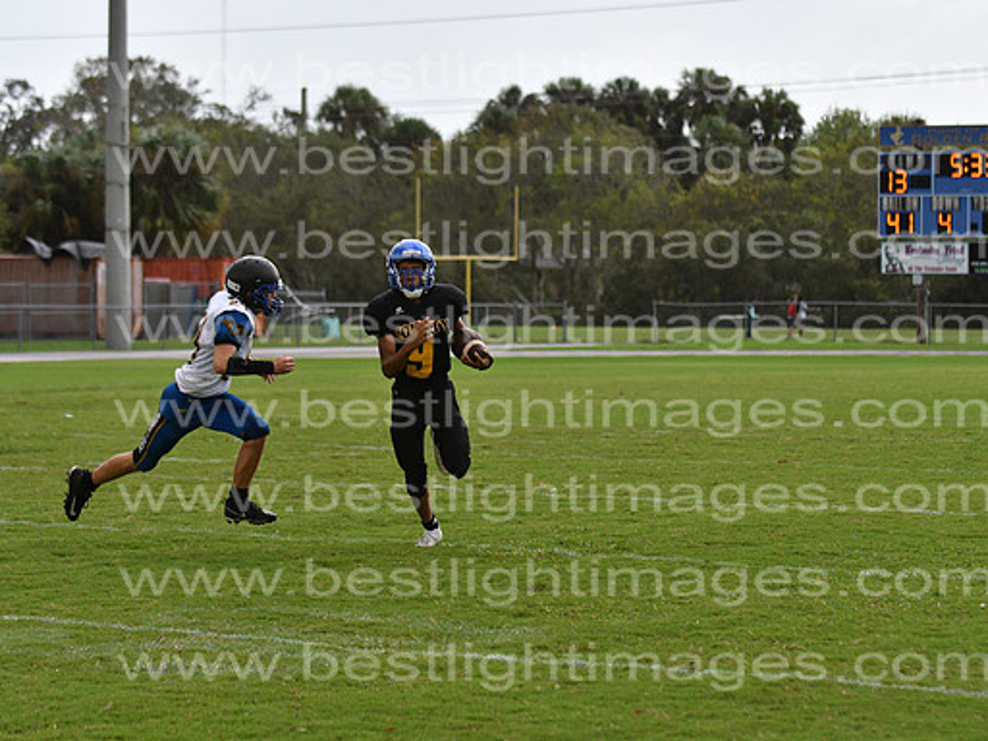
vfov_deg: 6.5
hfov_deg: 8.6
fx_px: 6536
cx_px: 556
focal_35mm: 229
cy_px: 371
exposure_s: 1/3200
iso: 1000
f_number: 3.5
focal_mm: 140
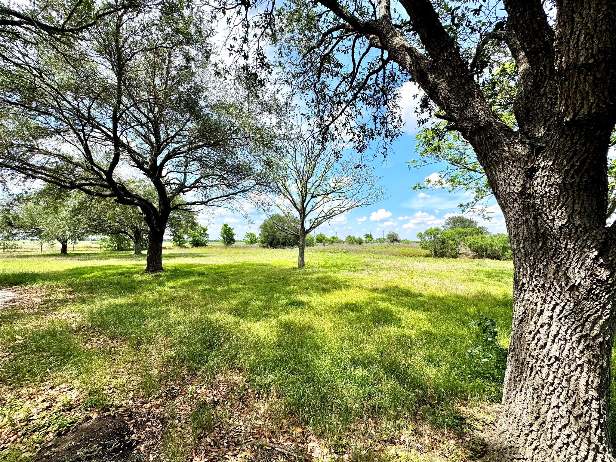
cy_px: 231
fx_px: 249
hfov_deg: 102.1
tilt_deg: +1.2
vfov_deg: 85.7
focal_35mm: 14
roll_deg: -0.7
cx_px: 308
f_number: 2.2
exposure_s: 1/1477
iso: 50
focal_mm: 2.22
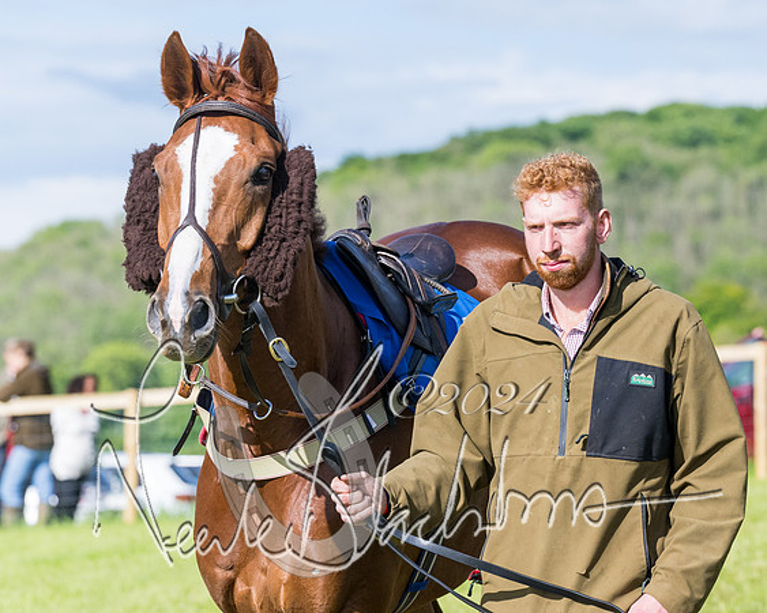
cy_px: 241
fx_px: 5824
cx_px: 556
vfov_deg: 6.0
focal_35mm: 257
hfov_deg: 7.5
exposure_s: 1/3200
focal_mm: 125
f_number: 5
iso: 400
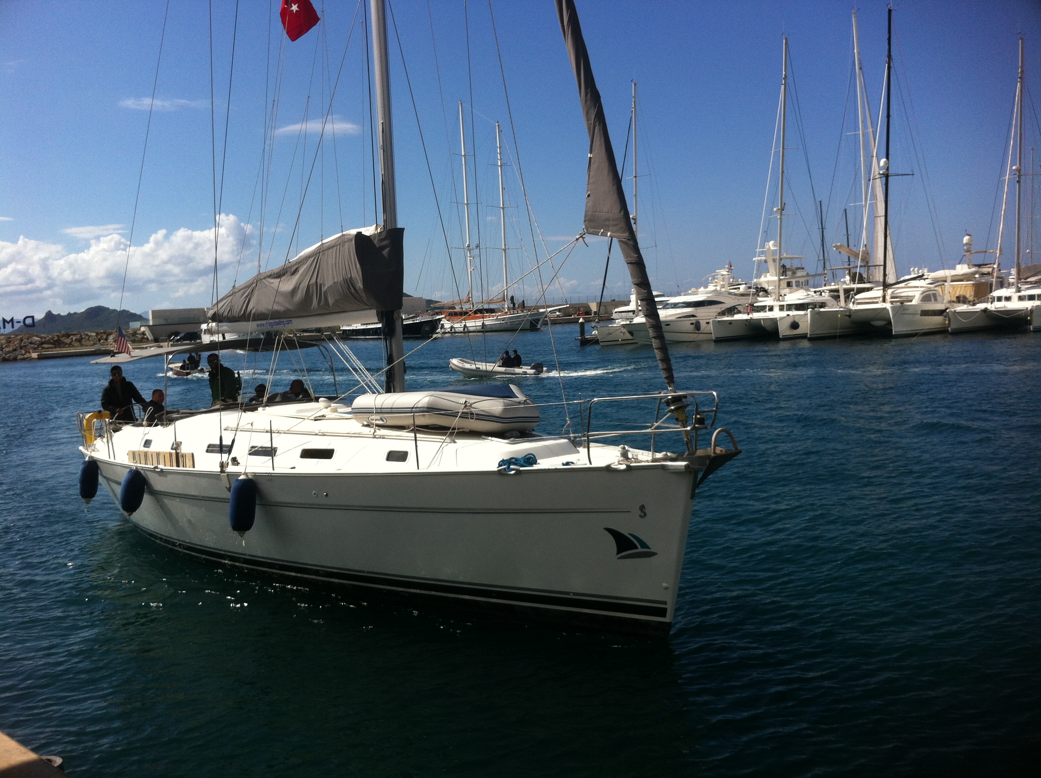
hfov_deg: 52.7
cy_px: 389
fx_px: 1051
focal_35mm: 35
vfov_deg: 40.6
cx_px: 520
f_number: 2.8
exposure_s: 1/1885
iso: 80
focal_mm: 3.85
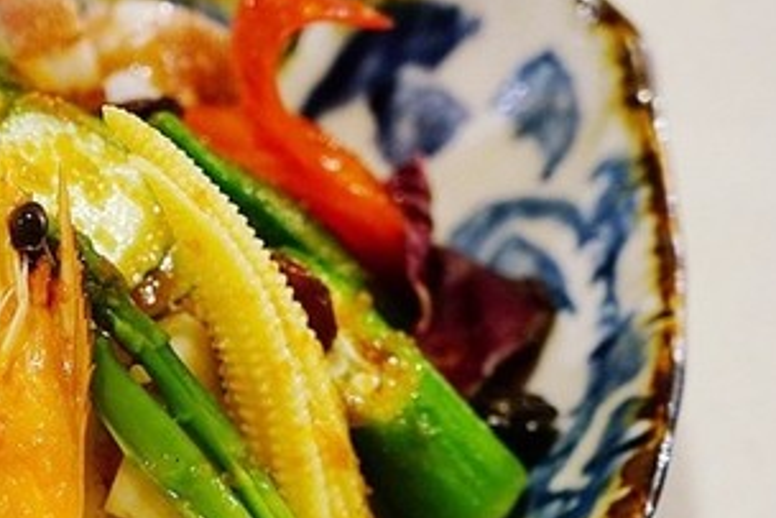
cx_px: 66
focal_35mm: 77
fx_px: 1660
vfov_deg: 17.6
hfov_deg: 25.4
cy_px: 383
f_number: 4
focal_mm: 26
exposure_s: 1/60
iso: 2500
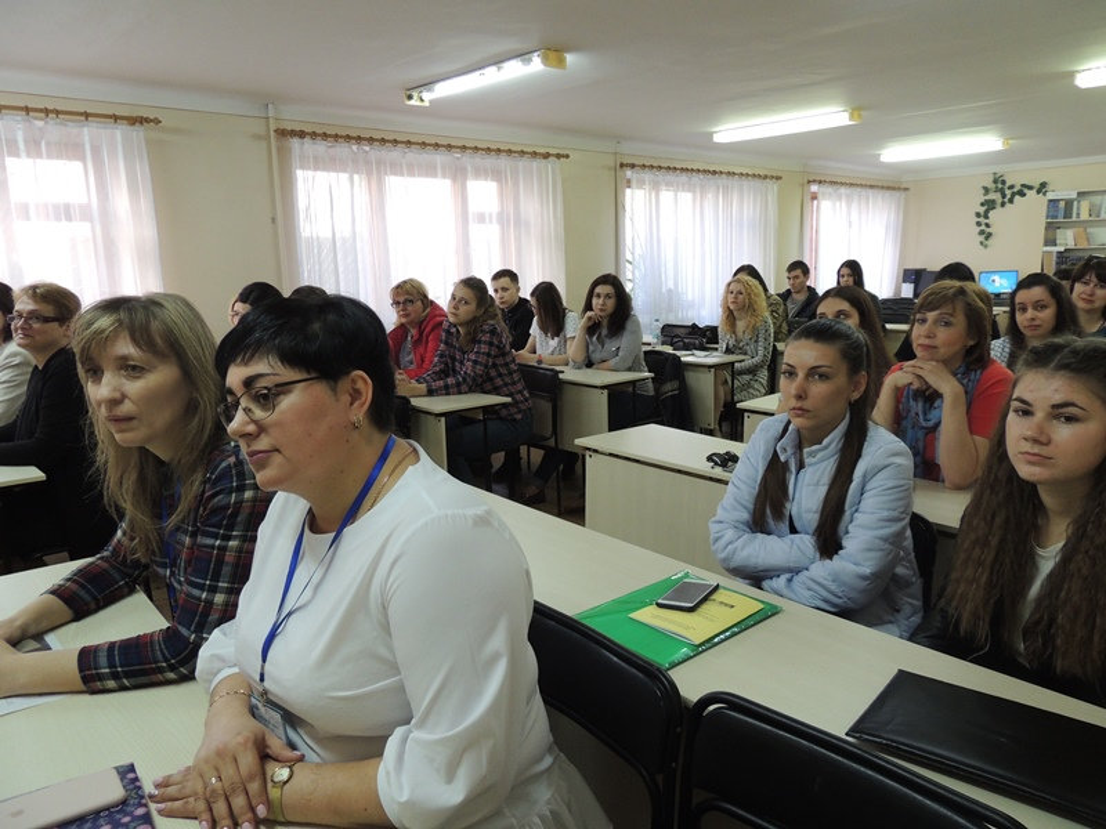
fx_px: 767
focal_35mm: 24
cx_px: 553
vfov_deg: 56.8
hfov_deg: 71.6
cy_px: 414
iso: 320
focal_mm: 4.3
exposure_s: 1/30
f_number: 3
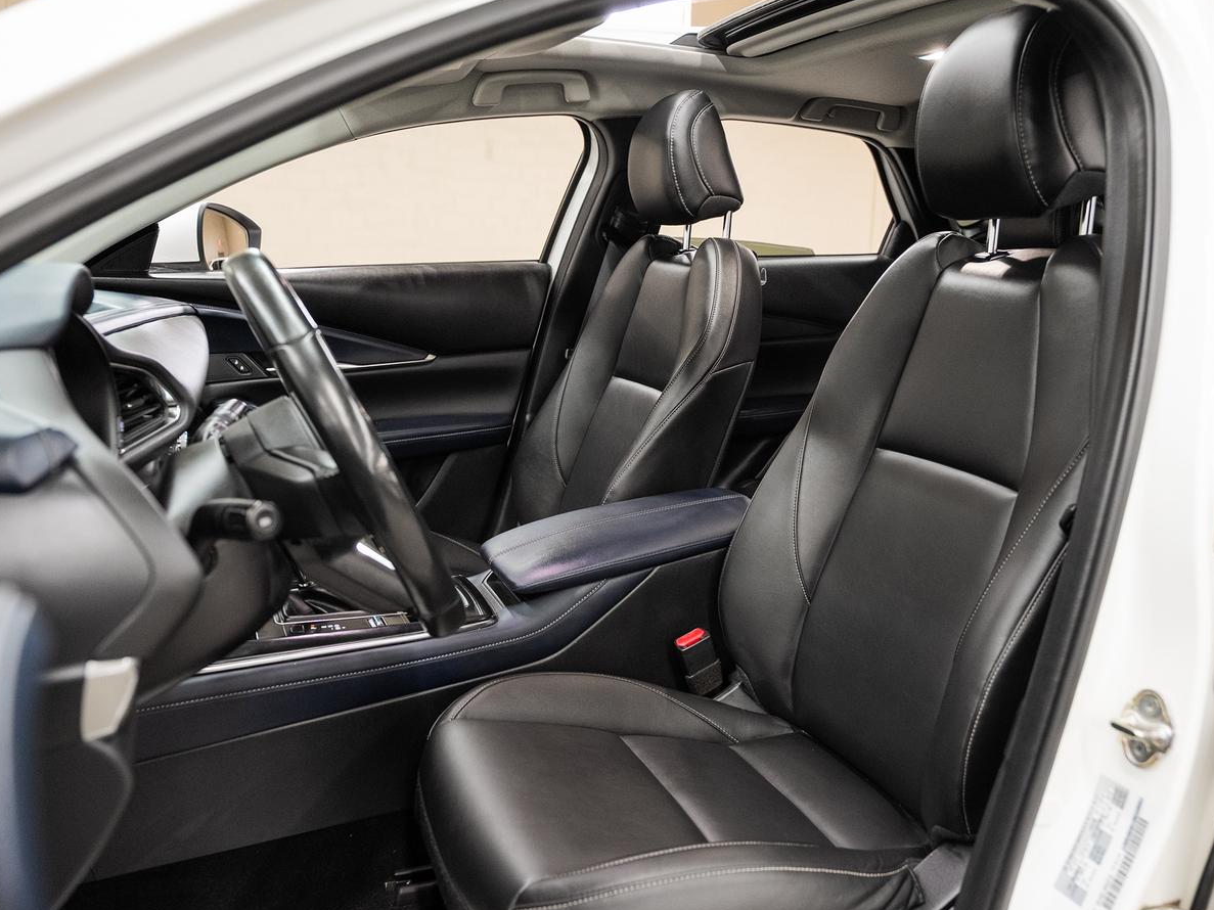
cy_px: 464
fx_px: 982
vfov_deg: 49.7
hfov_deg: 63.1
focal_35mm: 28
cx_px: 696
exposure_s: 1/40
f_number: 3.5
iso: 1000
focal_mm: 24
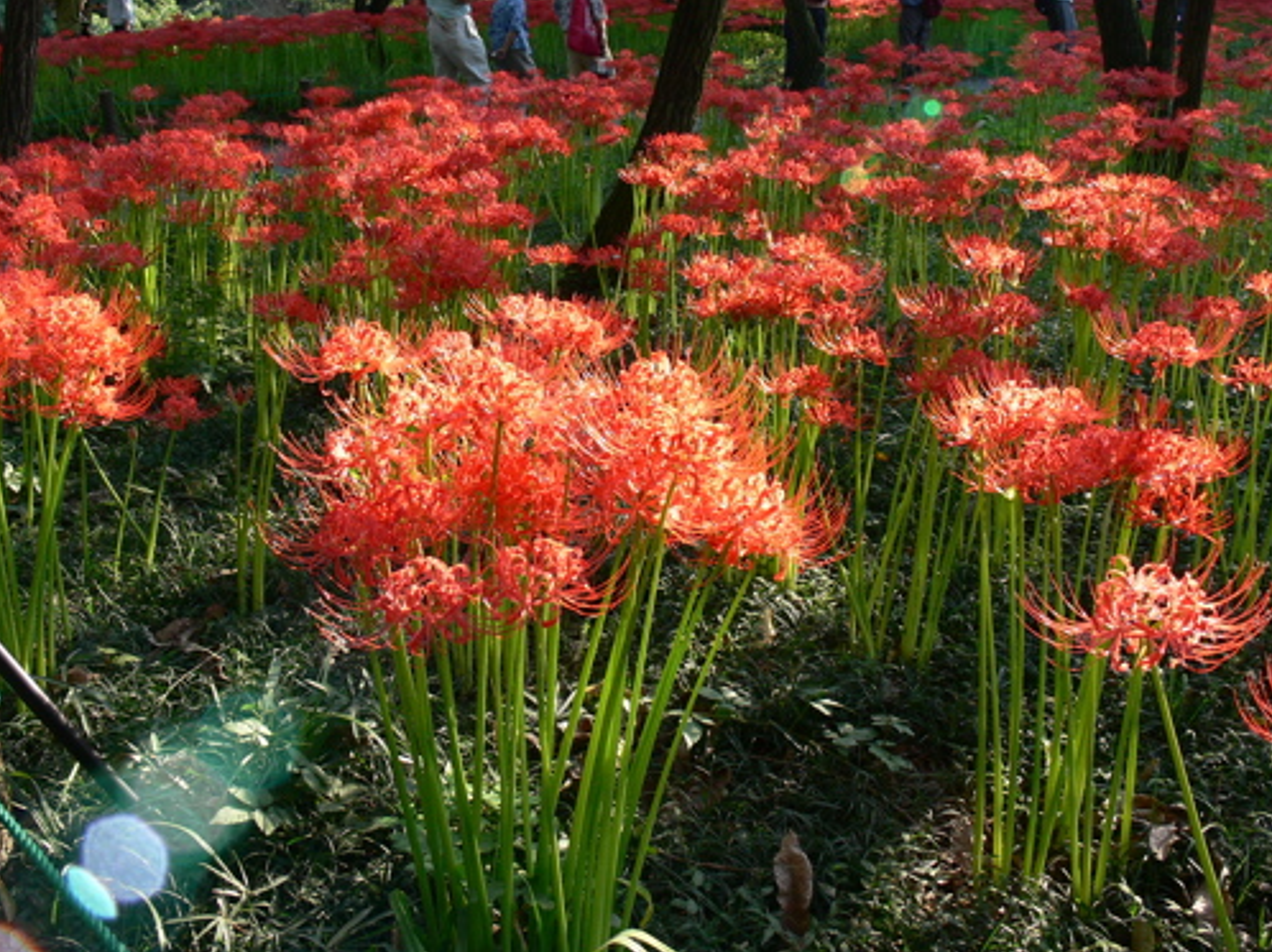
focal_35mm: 45
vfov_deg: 32.1
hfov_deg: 42.1
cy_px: 383
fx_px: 1653
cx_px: 656
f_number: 4
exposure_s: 1/60
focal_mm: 7.4
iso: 80
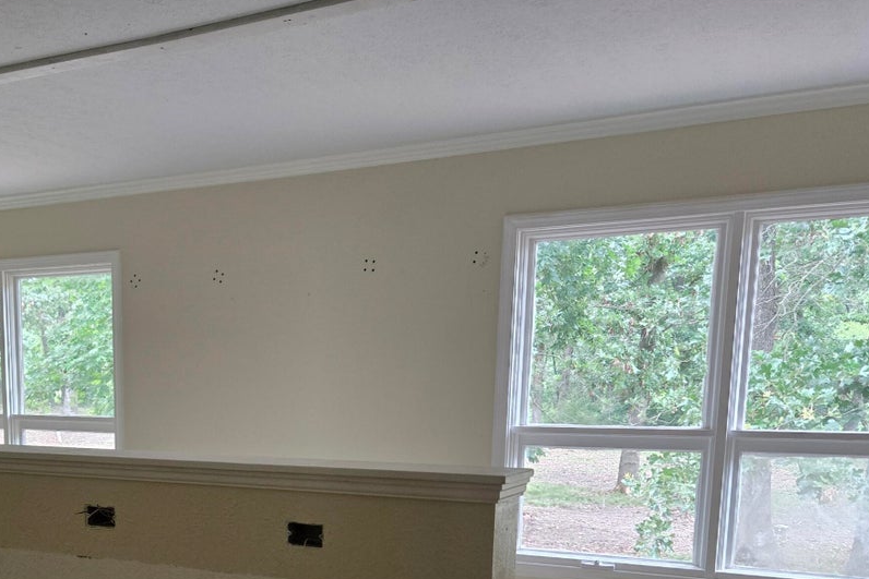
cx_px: 215
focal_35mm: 41
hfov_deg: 45.7
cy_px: 542
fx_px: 990
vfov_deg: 30.9
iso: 200
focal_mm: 5.4
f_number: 1.8
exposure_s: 1/180
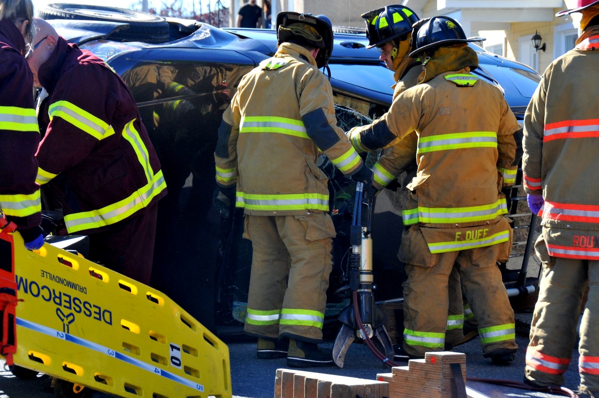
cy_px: 199
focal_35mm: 120
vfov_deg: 11.4
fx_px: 1994
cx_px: 300
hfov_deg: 17.1
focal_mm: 80
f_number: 9
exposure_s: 1/320
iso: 320
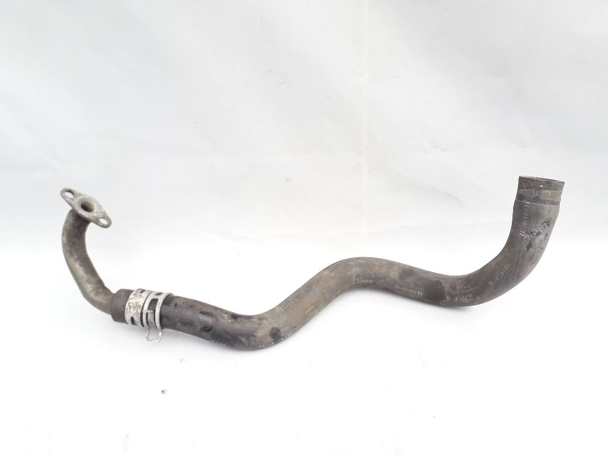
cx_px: 304
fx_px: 474
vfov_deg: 51.4
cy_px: 228
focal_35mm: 27
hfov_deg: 65.3
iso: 40
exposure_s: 1/217
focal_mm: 3.6
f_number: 1.9
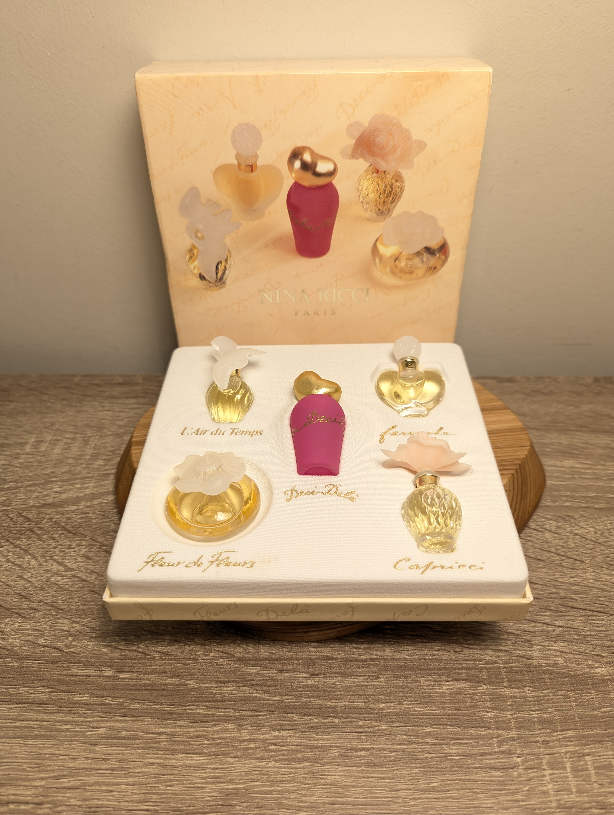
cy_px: 408
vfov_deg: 71.5
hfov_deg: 56.9
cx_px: 307
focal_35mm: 24
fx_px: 566
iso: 77
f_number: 1.85
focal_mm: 6.81
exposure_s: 1/90
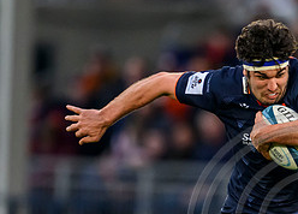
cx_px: 242
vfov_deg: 0.8
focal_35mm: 1748
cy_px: 238
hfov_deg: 1.2
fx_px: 14818
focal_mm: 560
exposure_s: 1/1250
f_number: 4
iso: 4000
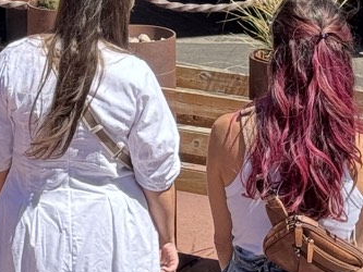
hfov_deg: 9.7
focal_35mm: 202
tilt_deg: -5.8
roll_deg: +0.2
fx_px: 2119
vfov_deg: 7.2
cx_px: 4
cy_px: -196
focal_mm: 6.76
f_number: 1.78
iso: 64
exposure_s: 1/1524
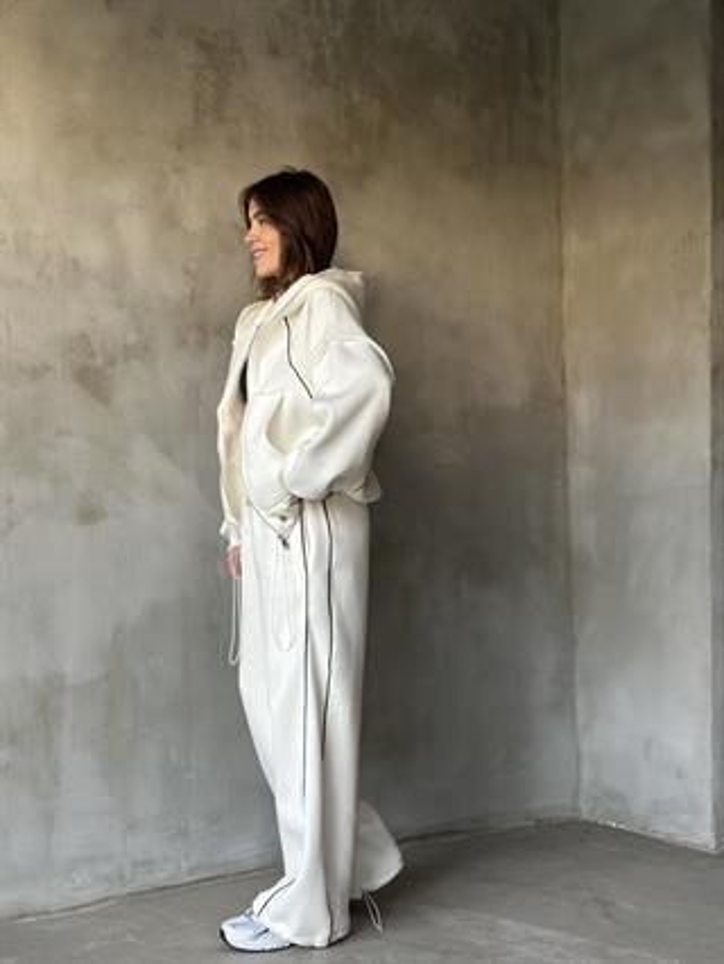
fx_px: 1337
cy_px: 482
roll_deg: -0.7
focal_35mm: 48
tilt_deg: +1.8
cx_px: 362
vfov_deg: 39.6
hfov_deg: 30.3
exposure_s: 1/60
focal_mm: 6.86
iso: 200
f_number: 1.78
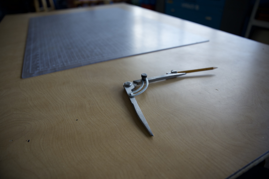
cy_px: 90
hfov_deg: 73.8
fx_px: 179
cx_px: 134
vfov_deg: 53.1
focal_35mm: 24
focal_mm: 24
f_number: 3.5
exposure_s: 1/320
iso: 500
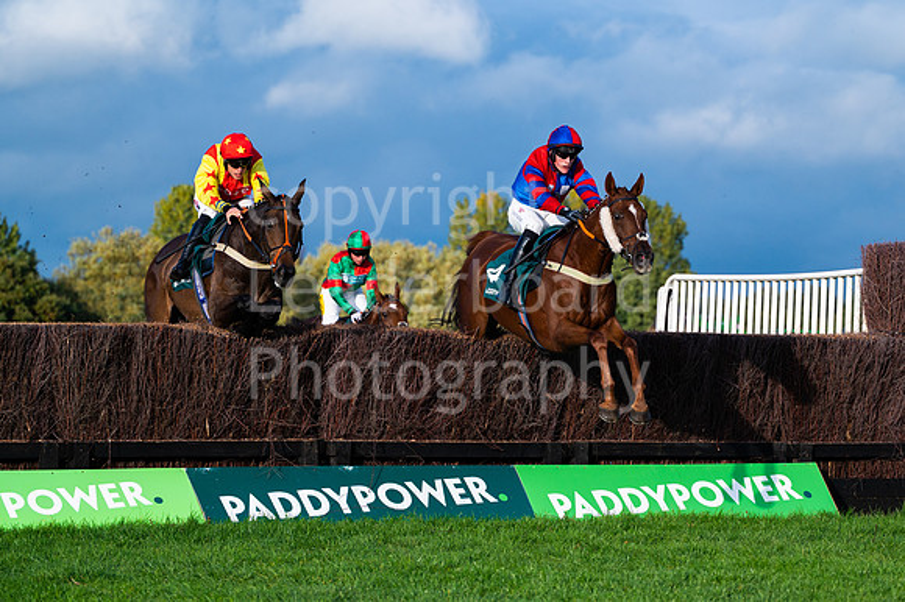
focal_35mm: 139
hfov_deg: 14.7
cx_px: 525
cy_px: 253
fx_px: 3501
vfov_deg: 9.8
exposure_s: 1/3200
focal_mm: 120
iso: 400
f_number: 4
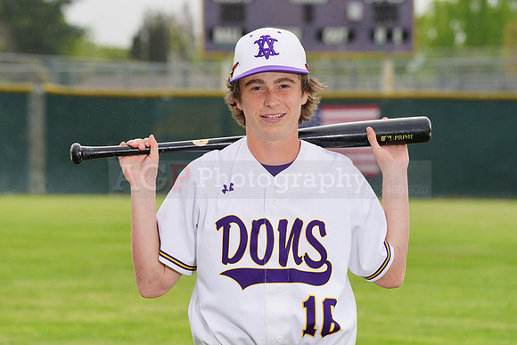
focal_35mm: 209
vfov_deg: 6.6
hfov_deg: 9.8
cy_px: 172
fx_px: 3002
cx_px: 258
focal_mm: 209
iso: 160
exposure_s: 1/250
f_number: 9
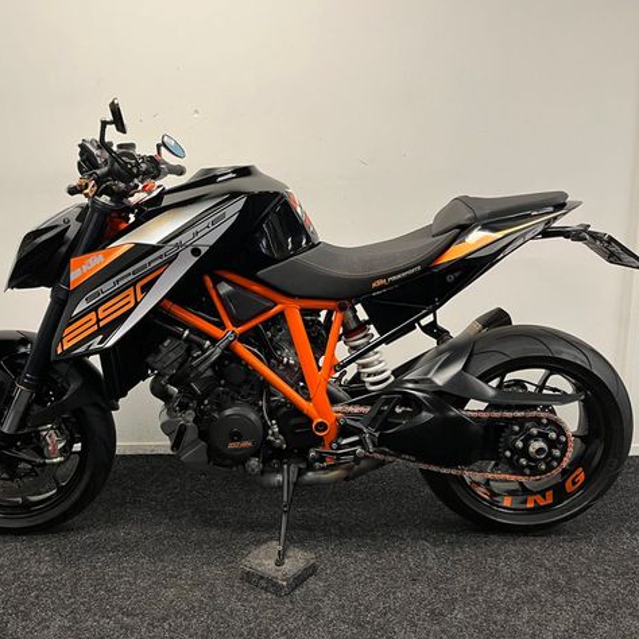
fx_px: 647
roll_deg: +0.9
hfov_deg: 52.3
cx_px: 272
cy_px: 318
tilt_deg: -10.4
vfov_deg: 52.5
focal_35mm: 31
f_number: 1.6
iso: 100
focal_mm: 5.1
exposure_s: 1/50
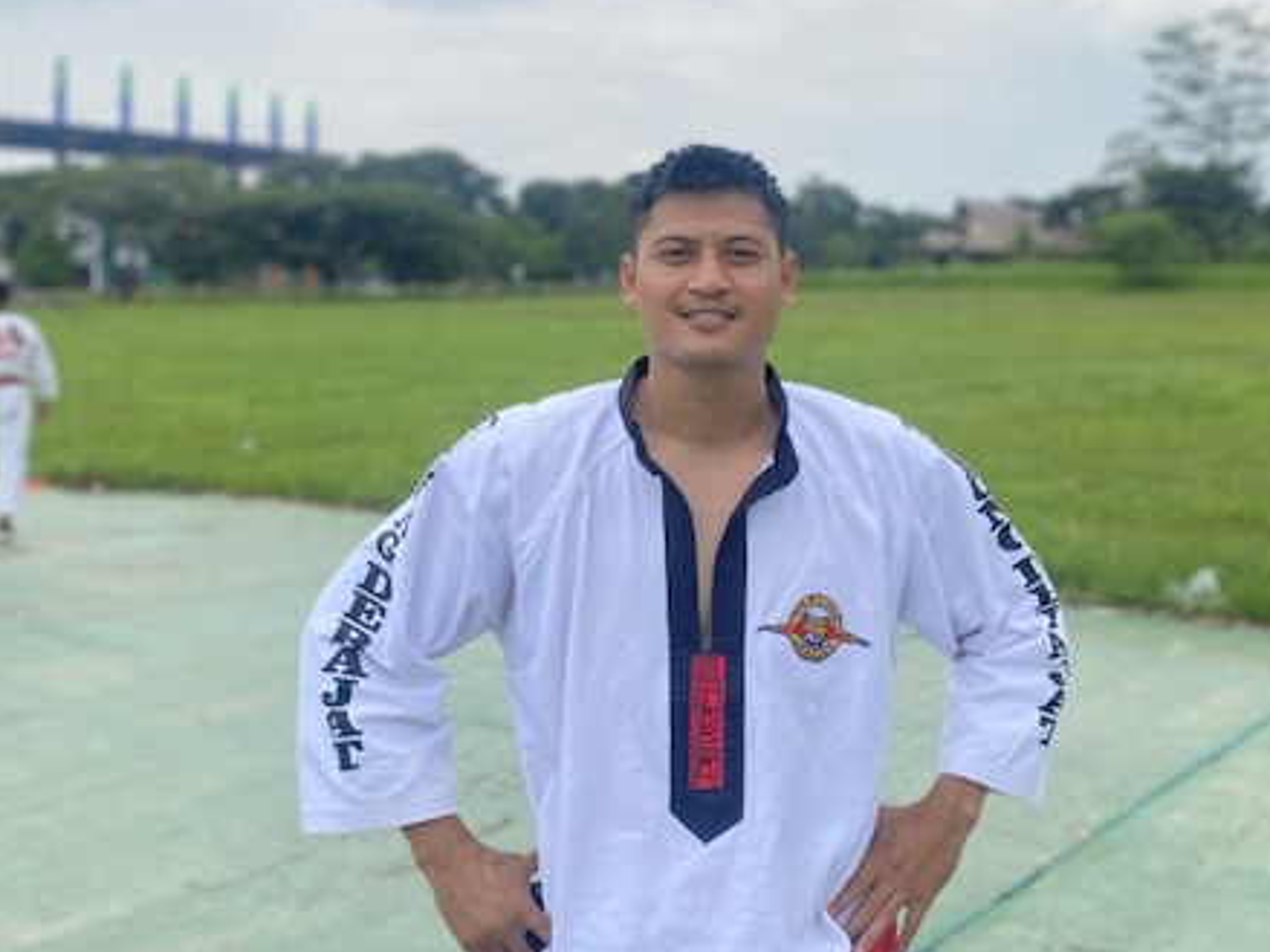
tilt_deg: +2.0
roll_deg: -0.4
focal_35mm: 42
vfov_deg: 33.6
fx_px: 1540
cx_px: 717
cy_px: 223
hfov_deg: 44.7
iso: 32
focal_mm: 4.25
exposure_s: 1/1585
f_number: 1.8
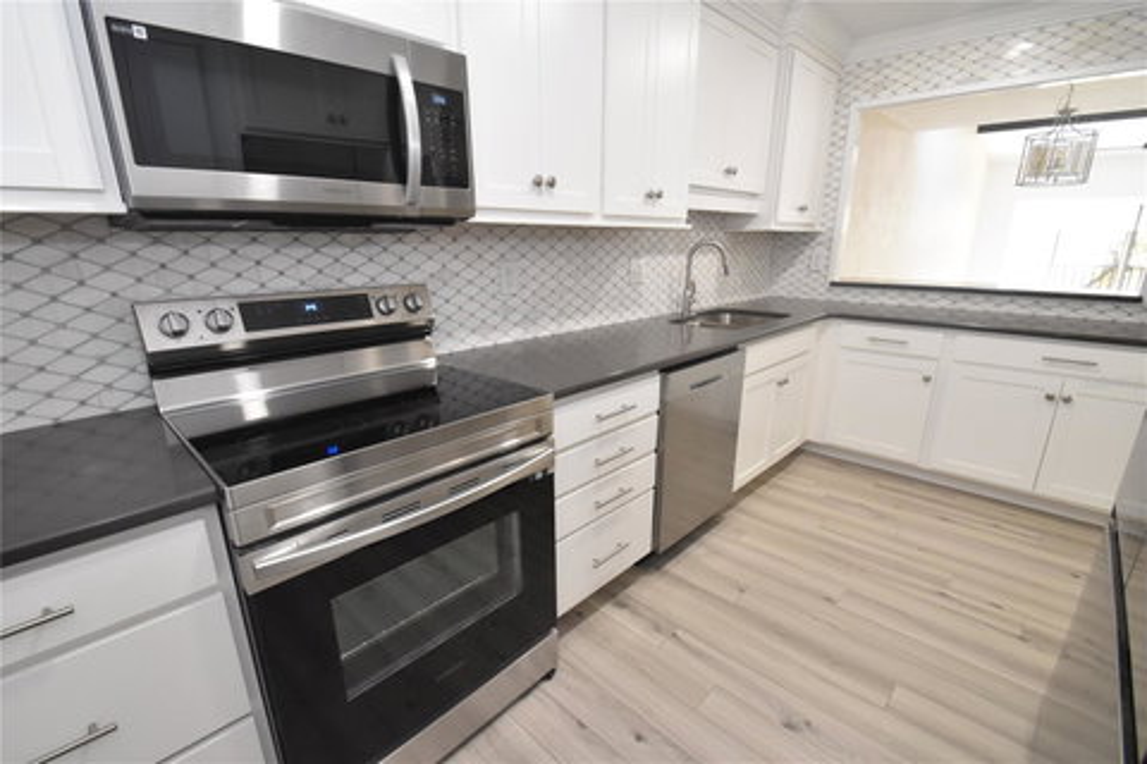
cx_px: 574
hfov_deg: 100.4
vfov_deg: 77.3
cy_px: 382
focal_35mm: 15
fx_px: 478
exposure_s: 1/60
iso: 1600
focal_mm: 10
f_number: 5.6
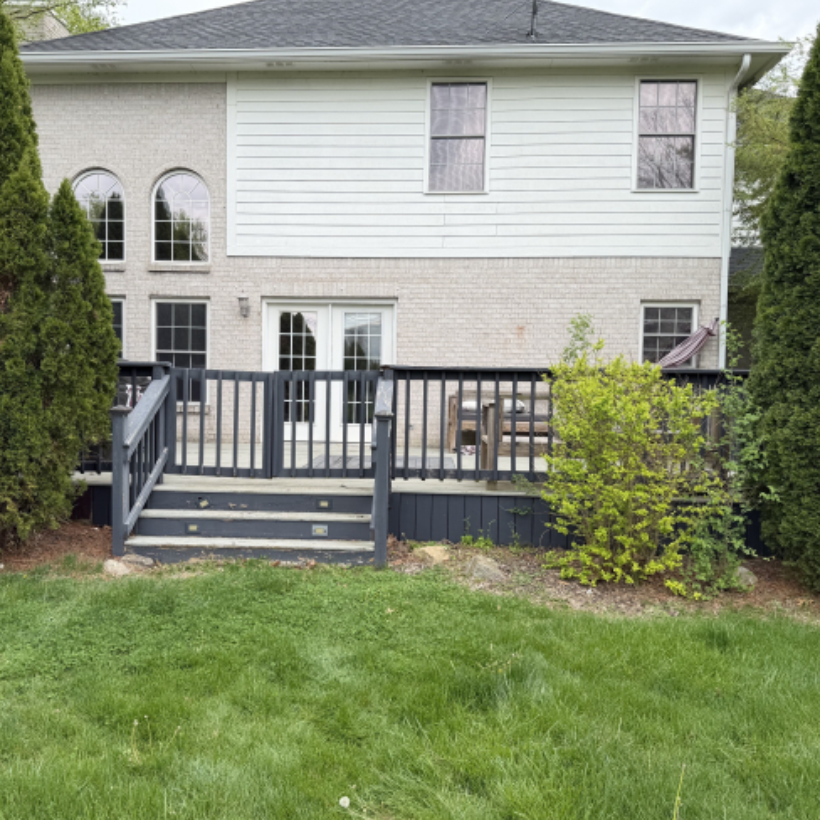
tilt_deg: -1.1
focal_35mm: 29
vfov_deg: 55.6
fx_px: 777
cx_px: 365
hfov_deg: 55.5
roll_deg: -1.1
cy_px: 413
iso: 80
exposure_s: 1/1901
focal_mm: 6.76
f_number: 1.78
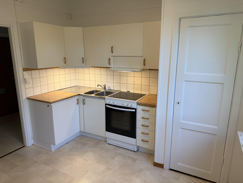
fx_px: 168
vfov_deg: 56.8
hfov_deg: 71.6
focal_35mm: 24
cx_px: 122
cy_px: 92
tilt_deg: -11.8
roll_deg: -0.2
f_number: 1.78
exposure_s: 1/121
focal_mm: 6.76
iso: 100
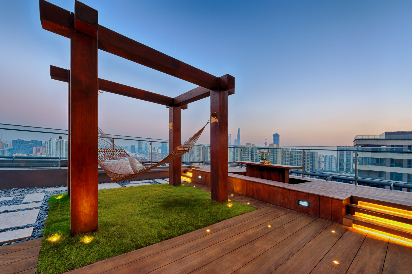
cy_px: 137
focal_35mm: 14
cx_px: 206
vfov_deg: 81.1
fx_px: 160
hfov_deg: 104.3
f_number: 11
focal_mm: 14
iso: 100
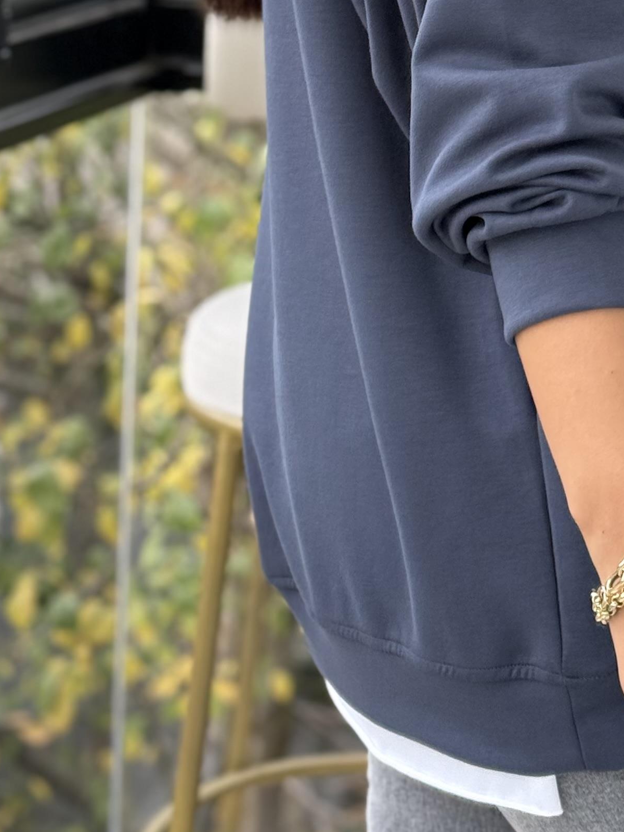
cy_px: -28
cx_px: 592
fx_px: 2907
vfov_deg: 15.9
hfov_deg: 12.1
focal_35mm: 121
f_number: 1.78
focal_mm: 6.76
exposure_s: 1/242
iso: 125
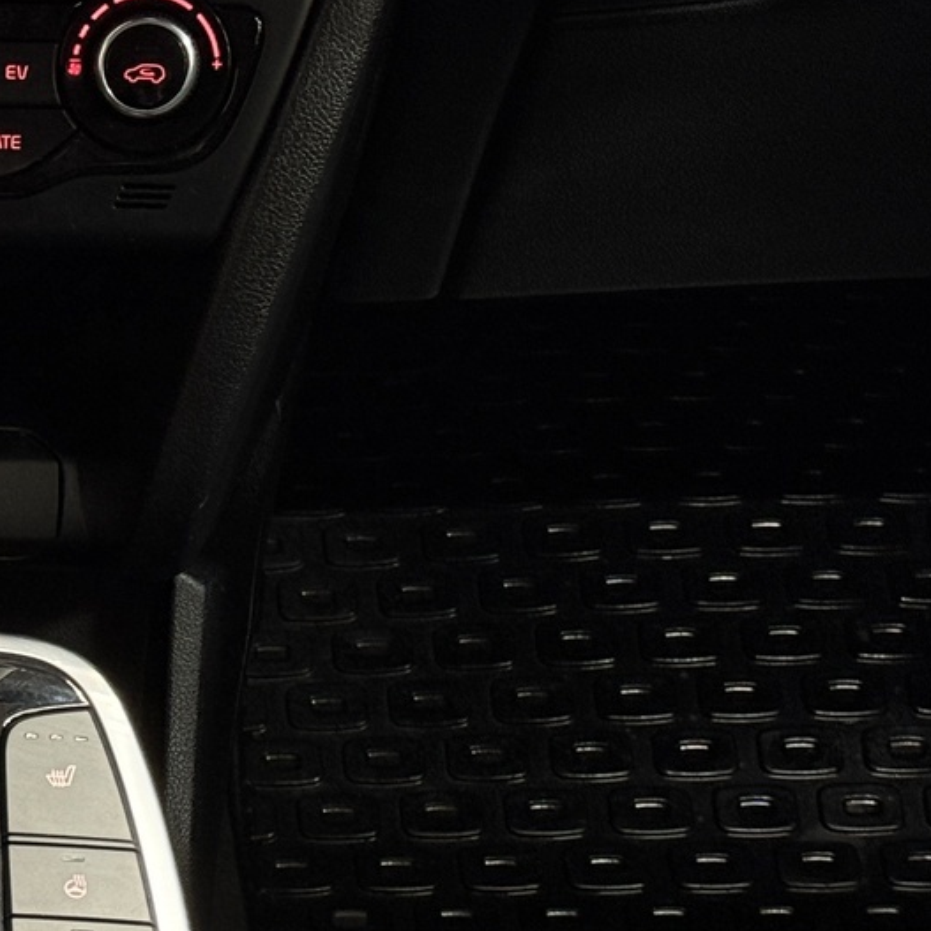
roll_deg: +0.8
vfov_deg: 15.0
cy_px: 629
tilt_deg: -34.2
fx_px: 3530
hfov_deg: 14.5
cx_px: -235
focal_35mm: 116
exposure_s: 1/33
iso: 320
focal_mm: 6.76
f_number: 1.78
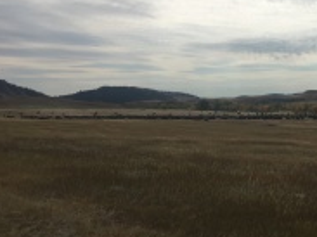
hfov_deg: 31.1
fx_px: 531
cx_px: 308
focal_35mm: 58
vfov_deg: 25.0
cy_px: 166
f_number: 2.2
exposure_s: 1/3497
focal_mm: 4.15
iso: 25
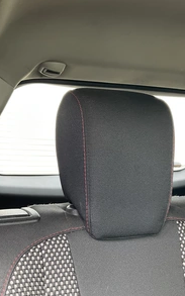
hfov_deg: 30.5
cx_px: 104
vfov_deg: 47.2
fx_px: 339
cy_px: 151
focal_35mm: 42
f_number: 1.8
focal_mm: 3
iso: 64
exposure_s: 1/81
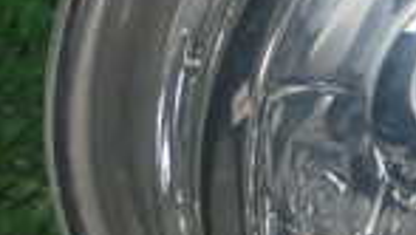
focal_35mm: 240
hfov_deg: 8.8
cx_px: 620
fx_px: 2650
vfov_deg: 5.1
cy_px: 235
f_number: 10
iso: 400
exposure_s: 1/50
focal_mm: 9.65
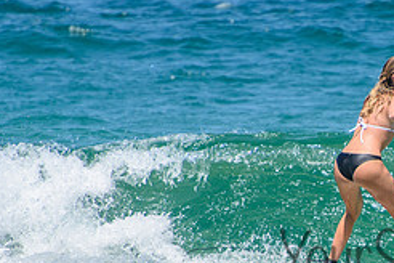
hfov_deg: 1.5
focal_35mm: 1412
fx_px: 15452
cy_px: 240
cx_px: 445
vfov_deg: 1.0
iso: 400
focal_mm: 400
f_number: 5.6
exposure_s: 1/2000
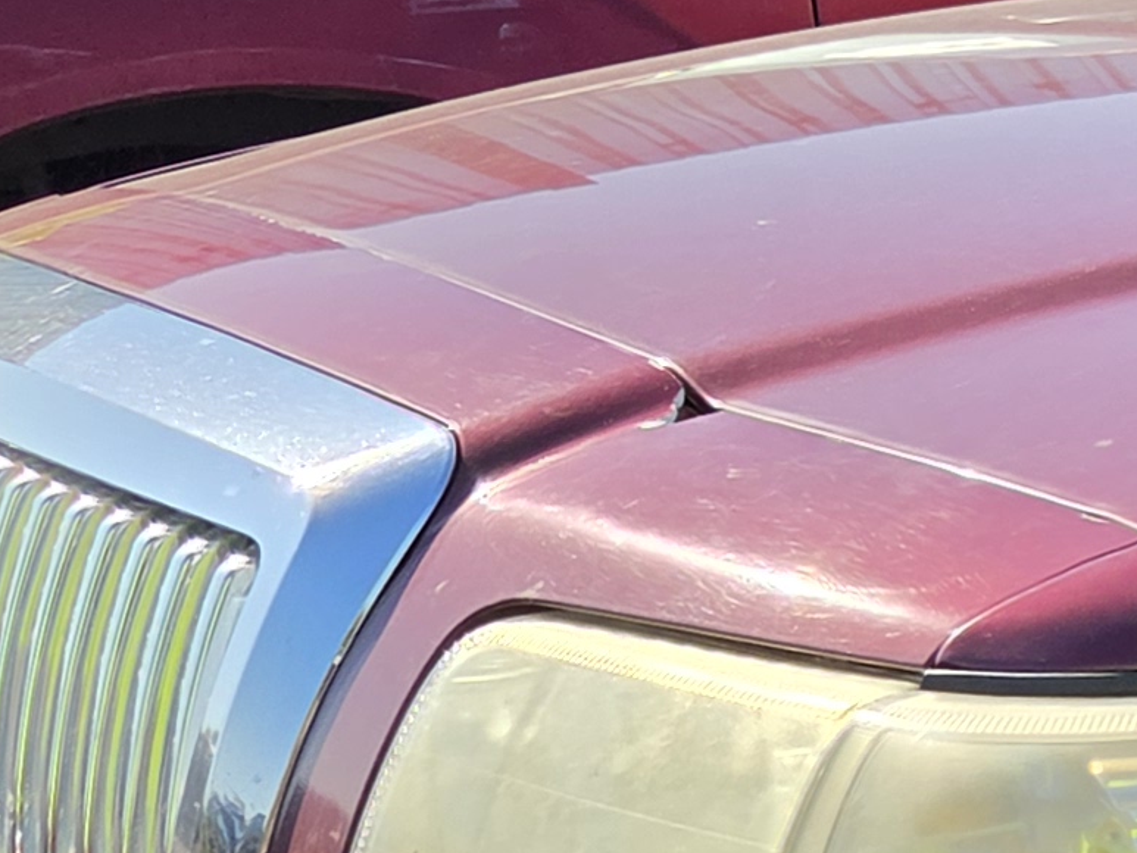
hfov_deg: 13.6
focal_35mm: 119
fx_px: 3909
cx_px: 2398
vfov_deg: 12.4
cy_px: 760
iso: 80
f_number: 1.8
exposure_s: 1/2797
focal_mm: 5.4
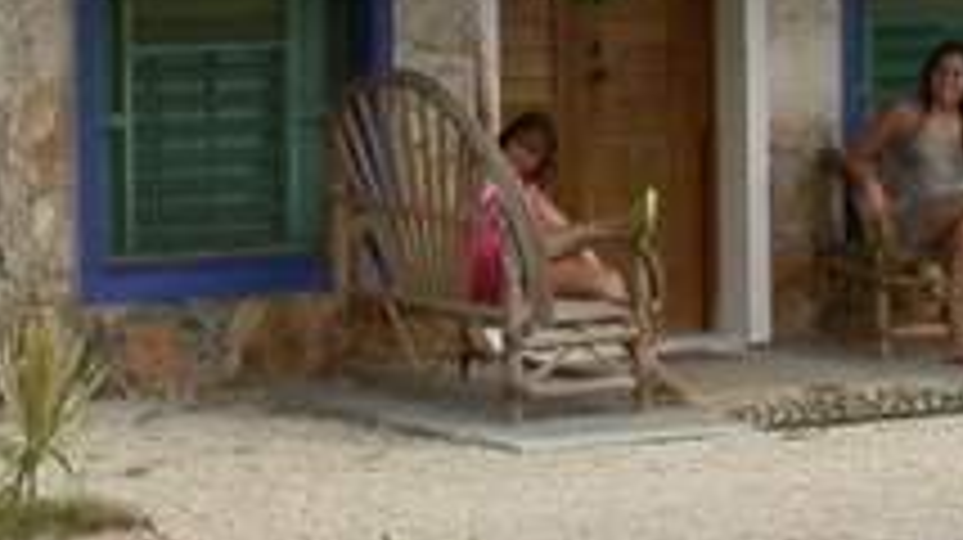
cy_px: -104
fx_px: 5052
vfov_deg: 6.1
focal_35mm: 198
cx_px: 342
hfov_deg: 10.9
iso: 100
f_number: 7.5
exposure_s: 1/258
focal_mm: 7.85
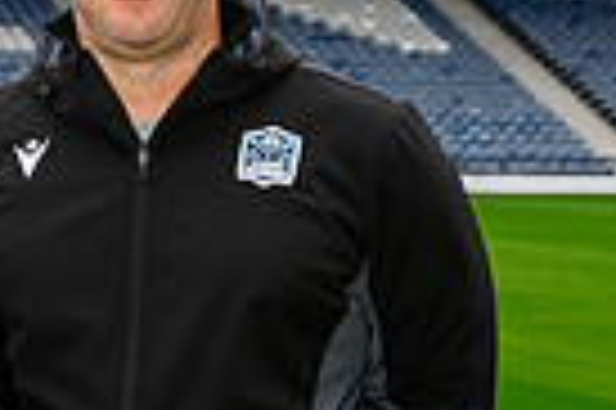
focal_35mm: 199
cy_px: 187
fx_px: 3401
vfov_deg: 6.9
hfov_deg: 9.6
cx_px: -643
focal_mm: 47
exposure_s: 1/160
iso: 500
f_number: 5
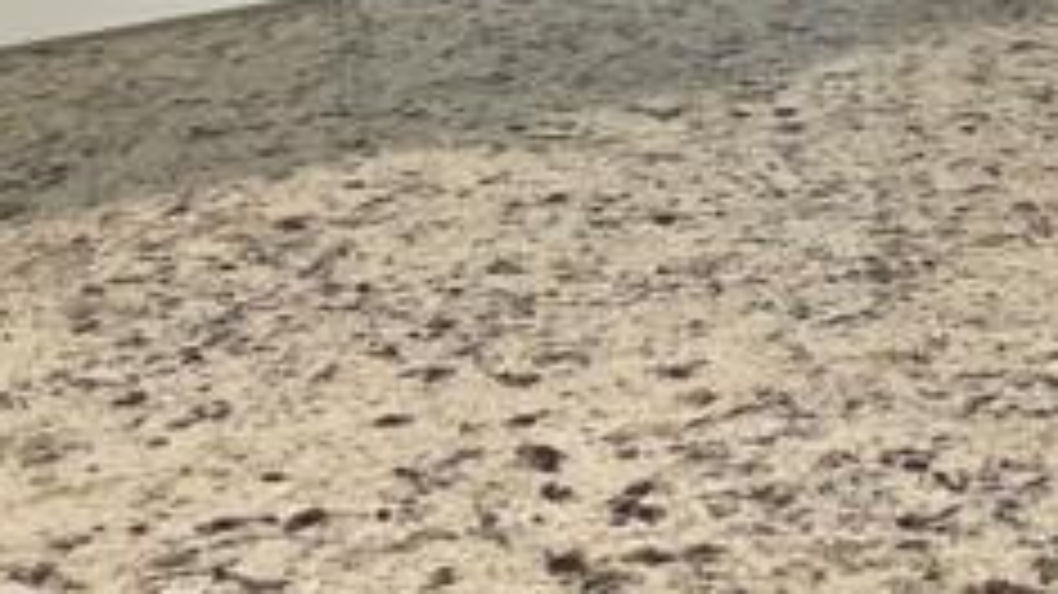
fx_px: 2159
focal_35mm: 77
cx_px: 824
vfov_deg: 15.3
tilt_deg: -15.9
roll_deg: -1.4
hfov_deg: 27.1
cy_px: -50
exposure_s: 1/60
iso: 100
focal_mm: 4.2
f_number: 1.6
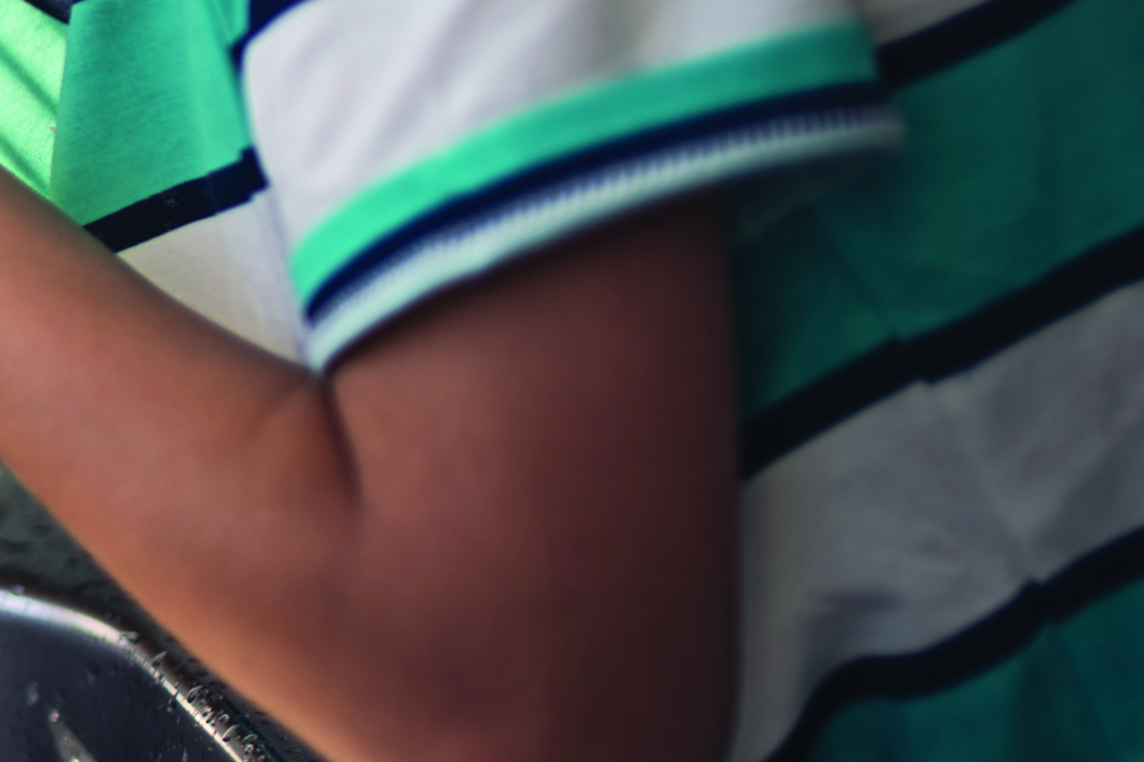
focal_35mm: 136
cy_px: -8
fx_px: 4321
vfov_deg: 10.0
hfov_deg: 13.3
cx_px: -1050
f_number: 1.4
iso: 31
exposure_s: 1/320
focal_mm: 35
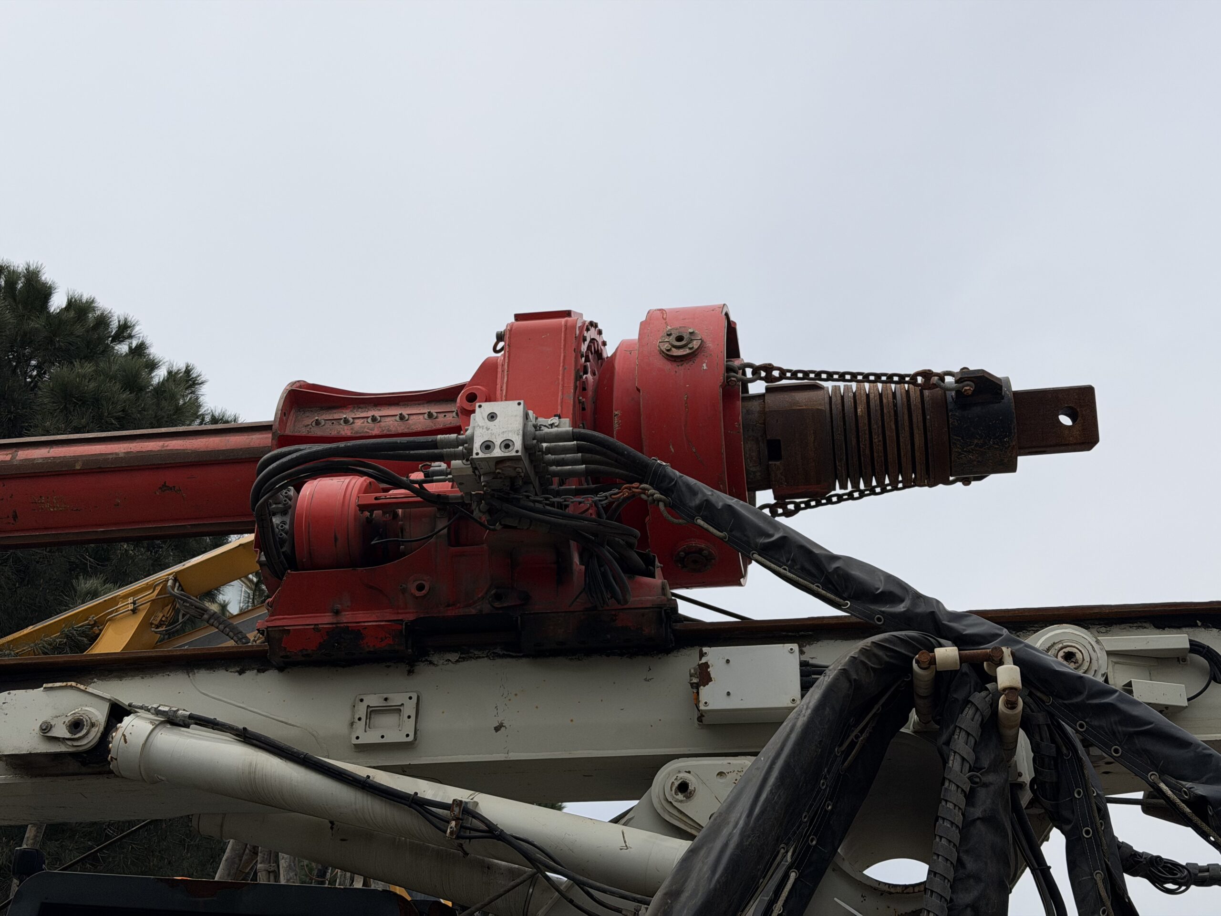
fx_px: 1693
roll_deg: -1.2
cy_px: 458
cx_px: 610
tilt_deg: +28.8
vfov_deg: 30.3
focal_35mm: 48
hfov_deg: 39.7
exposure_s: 1/11364
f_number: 1.78
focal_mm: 6.76
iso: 80
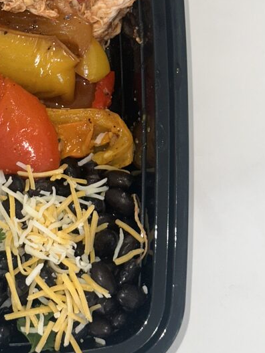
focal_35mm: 109
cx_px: -5
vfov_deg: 17.9
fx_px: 1113
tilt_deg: -79.8
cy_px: 84
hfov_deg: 13.4
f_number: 1.78
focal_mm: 6.86
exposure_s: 1/53
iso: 64
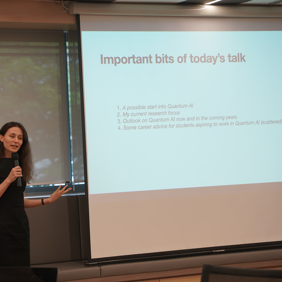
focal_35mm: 96
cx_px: 97
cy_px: 141
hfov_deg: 18.1
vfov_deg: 18.1
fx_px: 885
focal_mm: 75
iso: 400
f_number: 4
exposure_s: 1/160
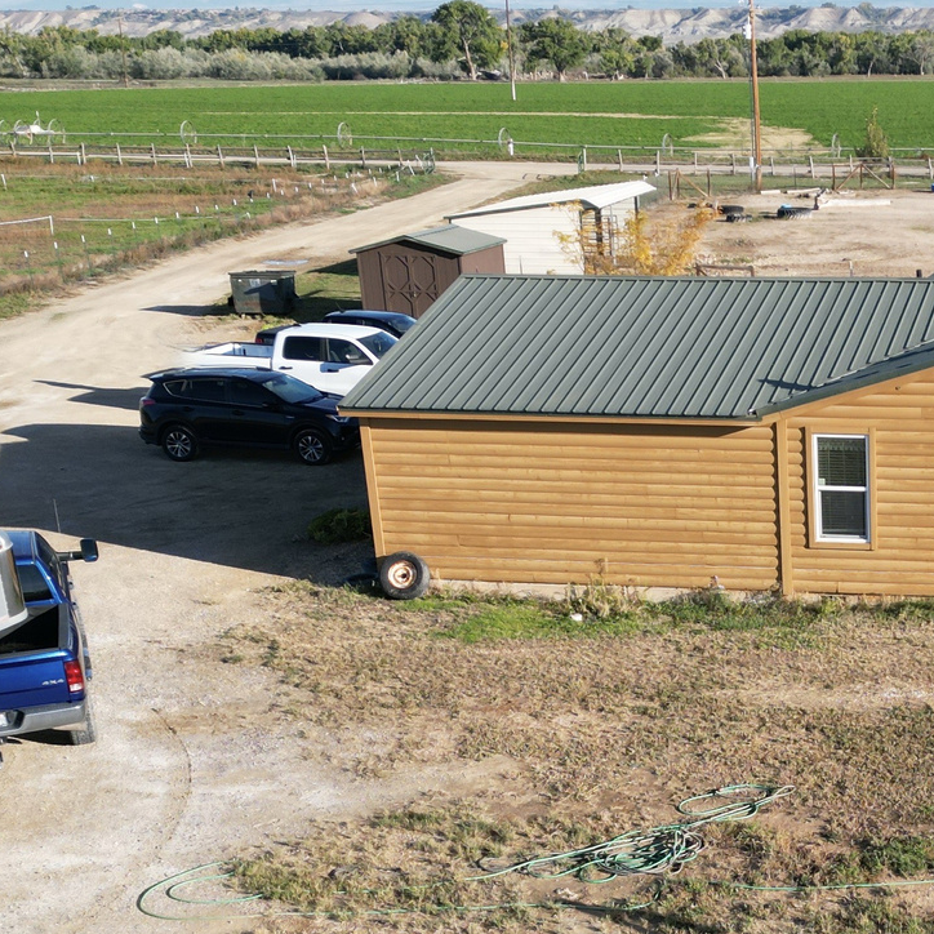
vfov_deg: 27.8
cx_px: 911
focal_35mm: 60
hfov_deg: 27.2
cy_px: 791
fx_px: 1832
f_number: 1.7
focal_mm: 6.72
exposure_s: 1/2000
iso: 130
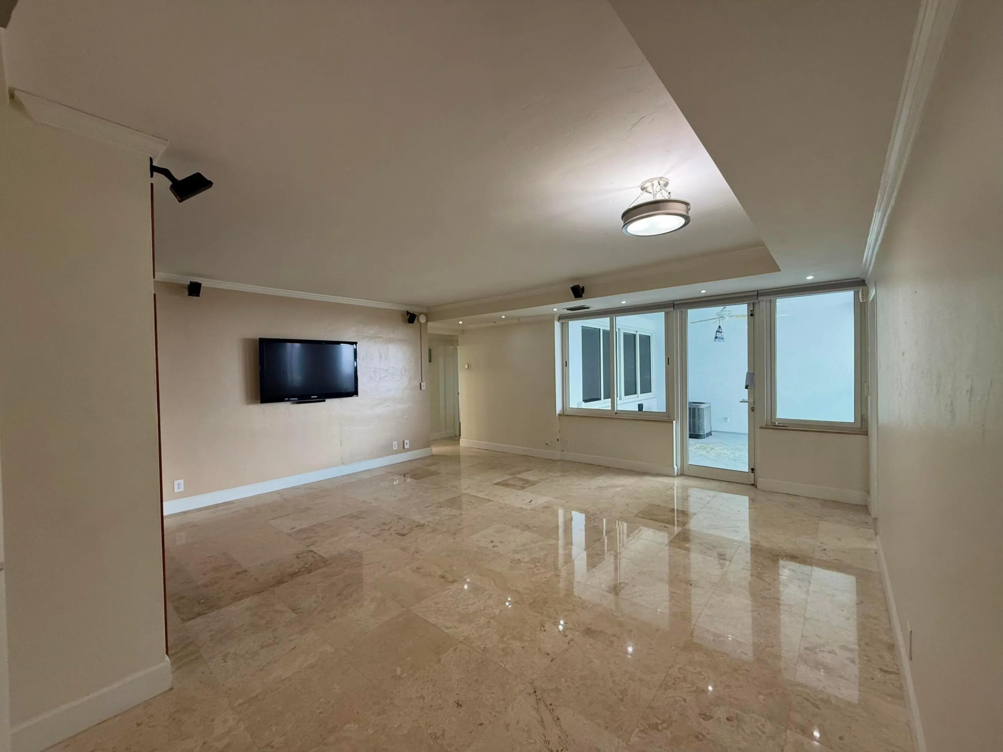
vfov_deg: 85.7
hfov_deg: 102.1
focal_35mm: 14
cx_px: 502
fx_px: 406
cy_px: 376
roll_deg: +1.0
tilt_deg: -0.3
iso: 200
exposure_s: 1/120
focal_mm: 2.22
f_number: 2.2
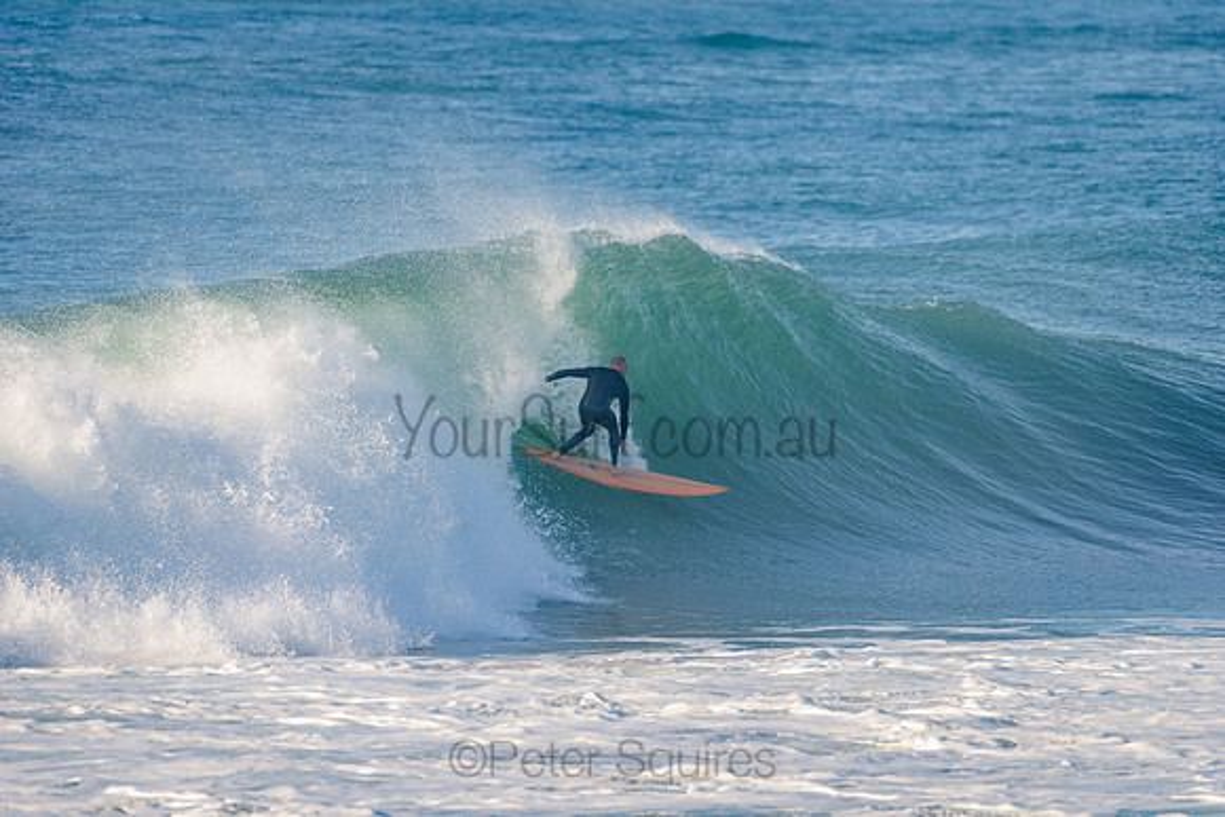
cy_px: 408
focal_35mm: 500
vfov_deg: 2.8
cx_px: 612
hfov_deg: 4.1
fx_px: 17017
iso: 180
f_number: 5.6
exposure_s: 1/1600
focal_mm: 500
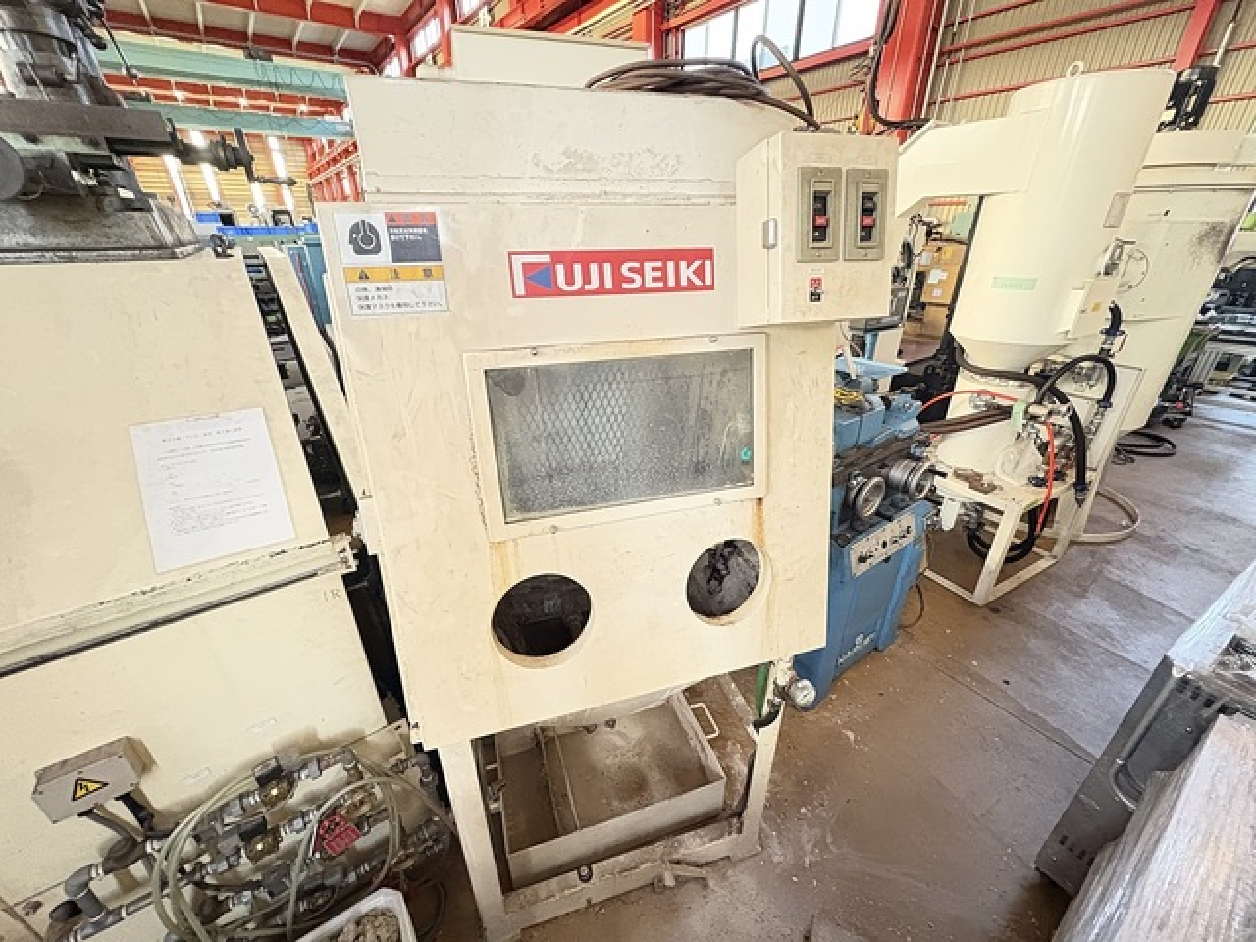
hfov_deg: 102.1
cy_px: 471
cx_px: 628
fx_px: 508
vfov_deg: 85.7
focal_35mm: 14
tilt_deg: -26.3
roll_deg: +0.4
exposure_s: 1/26
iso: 2000
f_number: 2.2
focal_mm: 2.22
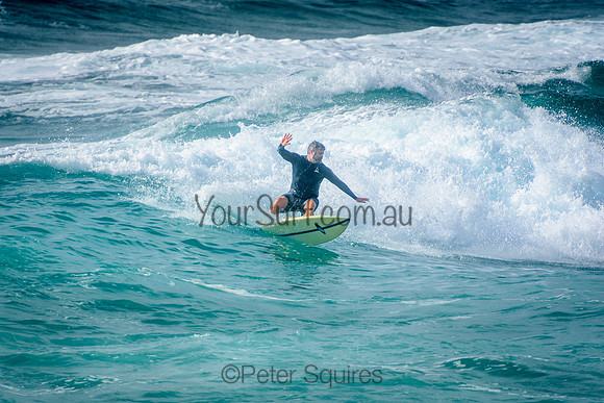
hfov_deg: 3.4
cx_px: 302
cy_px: 202
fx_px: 10069
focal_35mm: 600
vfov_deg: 2.3
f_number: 5.6
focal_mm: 400
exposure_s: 1/2000
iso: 280
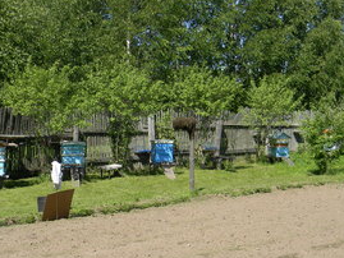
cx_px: 174
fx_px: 606
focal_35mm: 61
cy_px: 166
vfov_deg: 24.0
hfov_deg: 31.7
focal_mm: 7.3
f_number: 3.8
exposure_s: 1/608
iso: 80
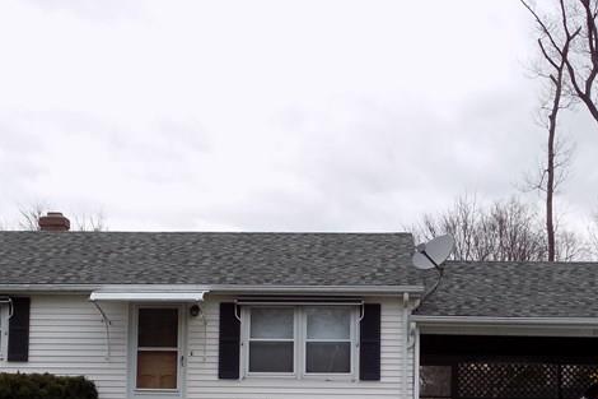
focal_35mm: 68
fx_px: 1129
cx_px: 304
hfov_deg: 29.7
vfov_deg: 19.6
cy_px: 376
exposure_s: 1/200
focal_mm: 5.3
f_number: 3.3
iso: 80
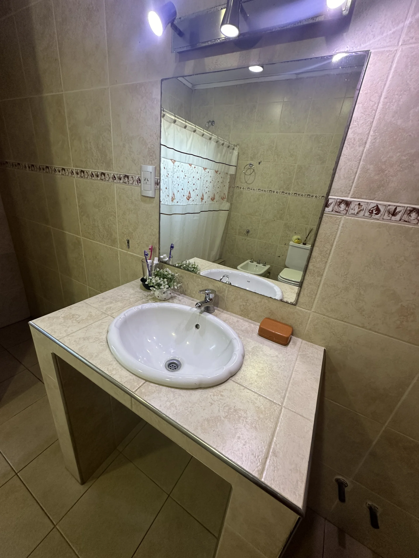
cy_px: 279
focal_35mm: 14
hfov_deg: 85.7
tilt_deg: -22.1
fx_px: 226
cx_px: 210
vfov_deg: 102.1
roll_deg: -7.1
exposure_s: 1/50
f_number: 2.2
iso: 160
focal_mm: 2.22
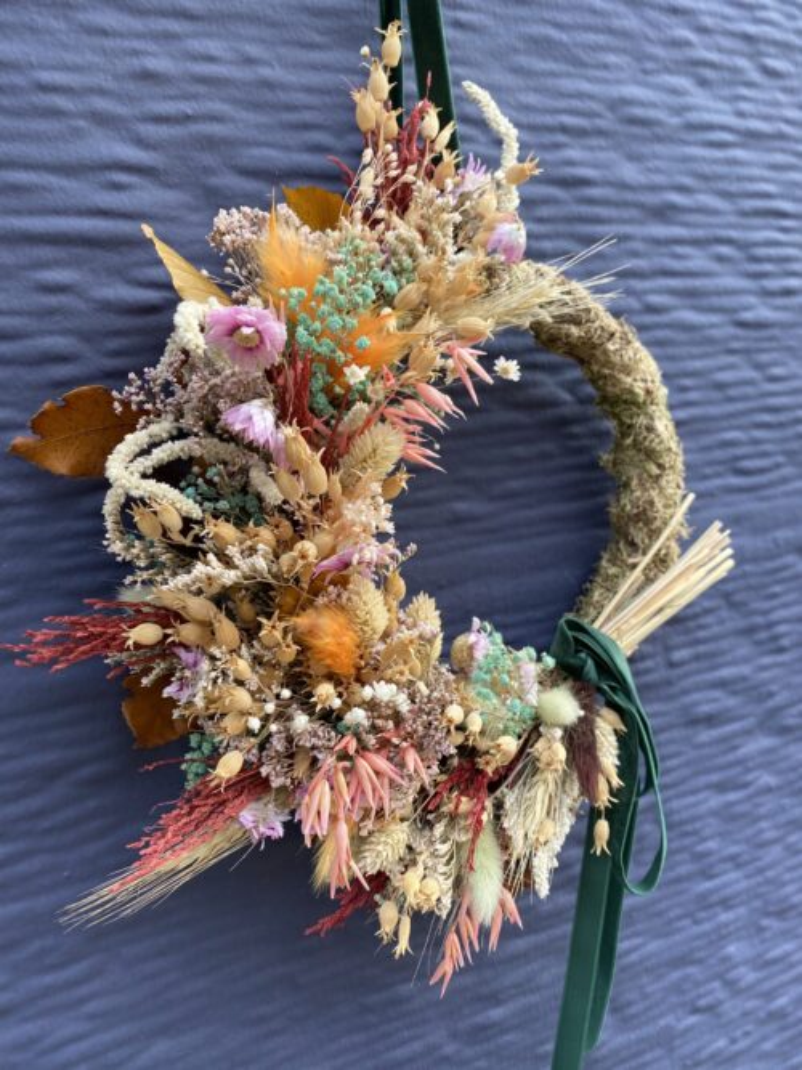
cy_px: 535
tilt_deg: -7.0
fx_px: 803
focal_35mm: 26
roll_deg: +3.9
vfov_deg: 67.3
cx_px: 401
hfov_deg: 53.0
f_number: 1.8
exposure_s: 1/141
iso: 32
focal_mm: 4.25
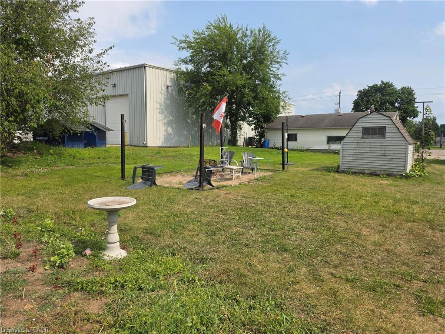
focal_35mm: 23
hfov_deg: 73.9
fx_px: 296
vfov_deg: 58.9
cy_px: 167
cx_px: 222
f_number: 1.4
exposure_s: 1/6571
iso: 64
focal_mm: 6.5
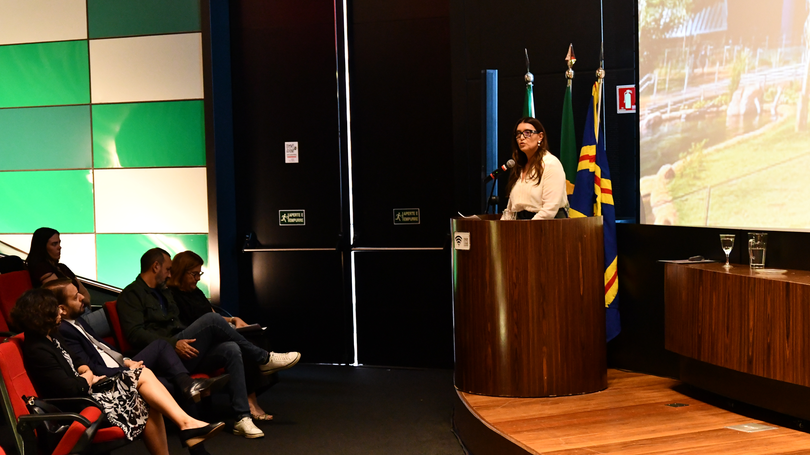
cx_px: 409
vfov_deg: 16.1
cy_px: 185
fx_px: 1611
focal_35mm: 75
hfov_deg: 28.2
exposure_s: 1/60
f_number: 2.8
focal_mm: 46
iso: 6400
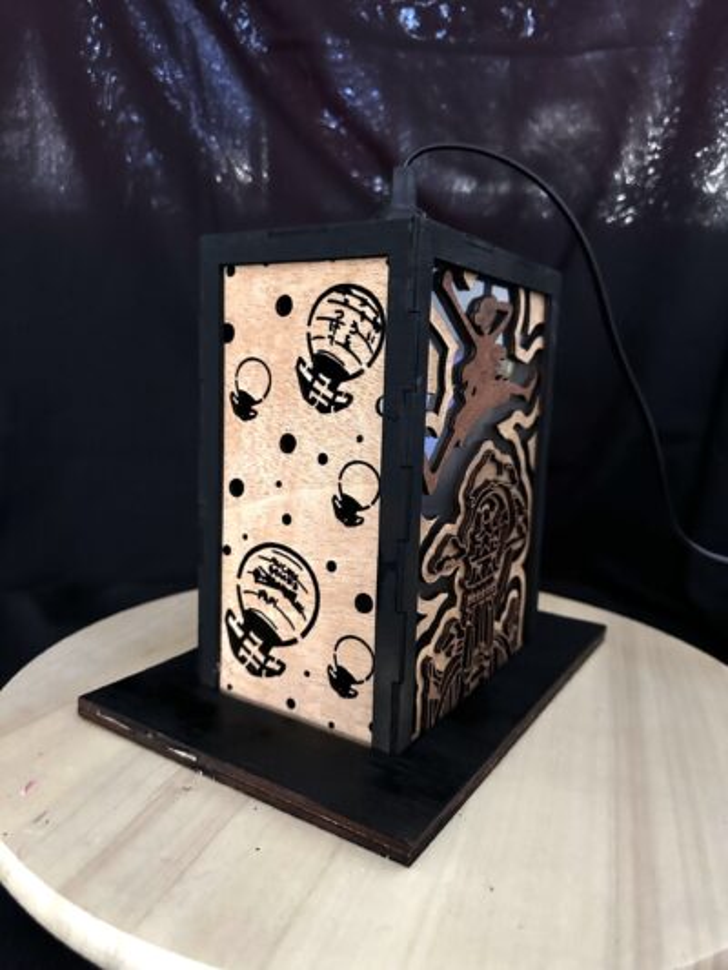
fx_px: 673
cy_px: 485
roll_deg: -1.8
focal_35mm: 24
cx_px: 364
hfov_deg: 56.8
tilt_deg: -10.1
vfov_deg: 71.6
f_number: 1.78
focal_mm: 6.86
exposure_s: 1/44
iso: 1000
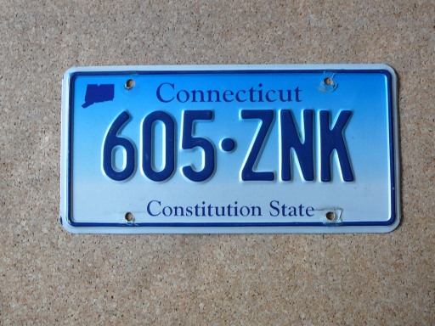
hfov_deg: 42.1
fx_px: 565
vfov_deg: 32.2
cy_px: 163
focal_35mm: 45
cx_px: 218
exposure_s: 1/15
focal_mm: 6.7
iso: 200
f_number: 3.2
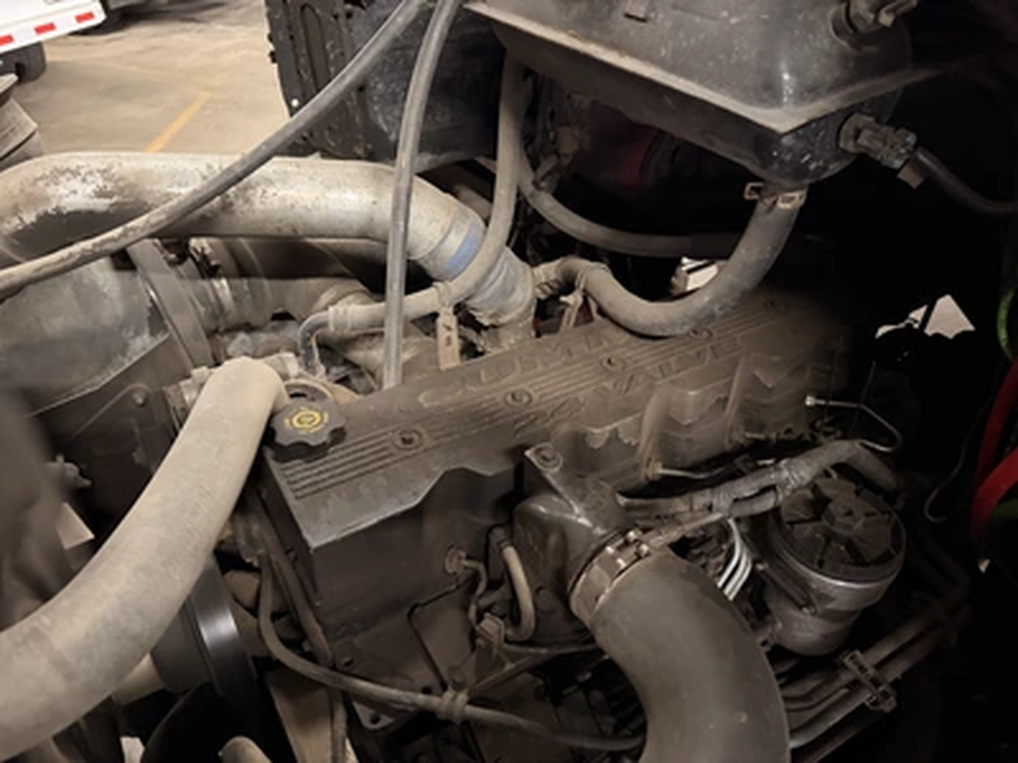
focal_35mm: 24
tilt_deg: -38.9
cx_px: 509
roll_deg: +3.5
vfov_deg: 56.8
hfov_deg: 71.6
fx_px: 706
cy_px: 382
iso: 1250
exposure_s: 1/30
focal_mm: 6.76
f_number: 1.78
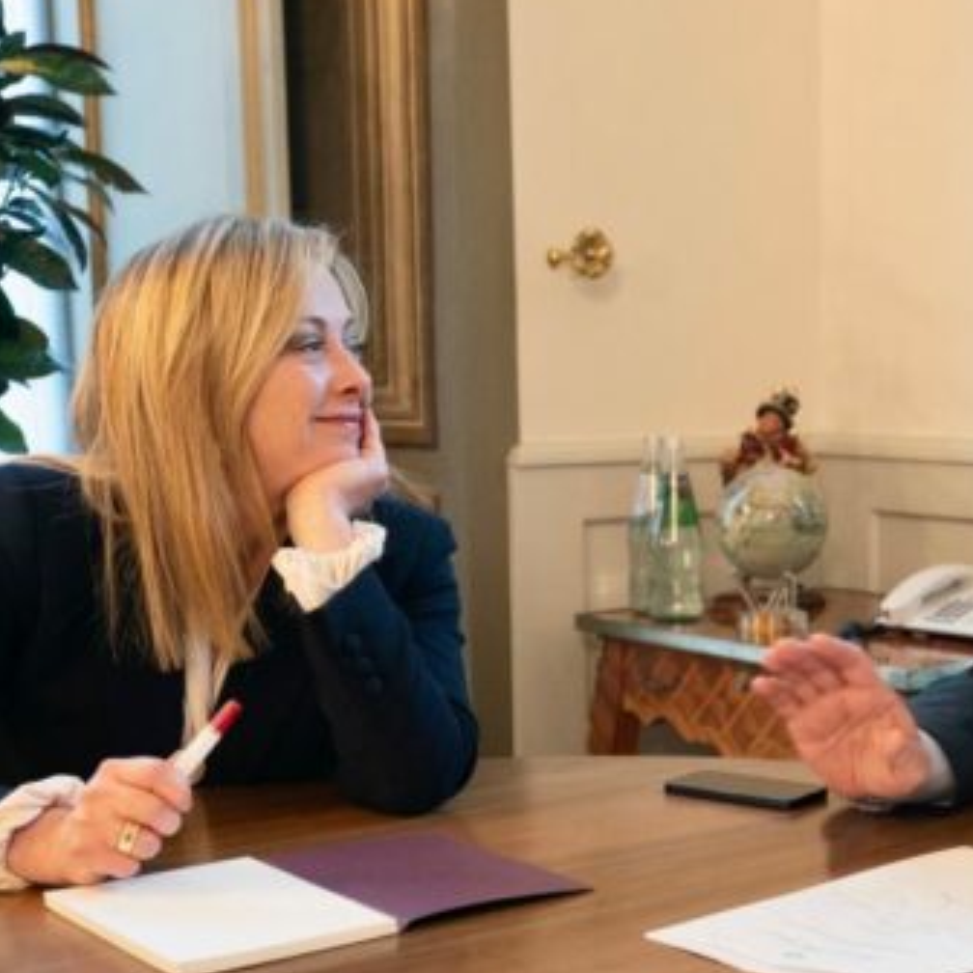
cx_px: 779
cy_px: 565
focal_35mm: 66
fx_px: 2099
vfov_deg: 26.1
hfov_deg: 25.6
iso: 2500
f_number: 4
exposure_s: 1/100
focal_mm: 34
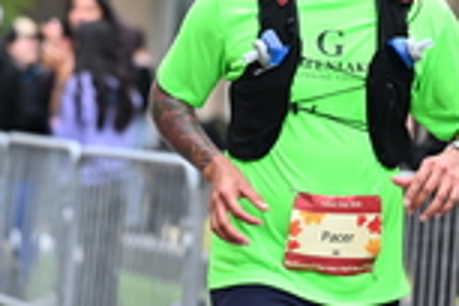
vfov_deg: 4.0
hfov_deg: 6.0
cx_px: 174
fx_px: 4386
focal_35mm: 344
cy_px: -16
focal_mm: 96
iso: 800
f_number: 2.8
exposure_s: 1/2000
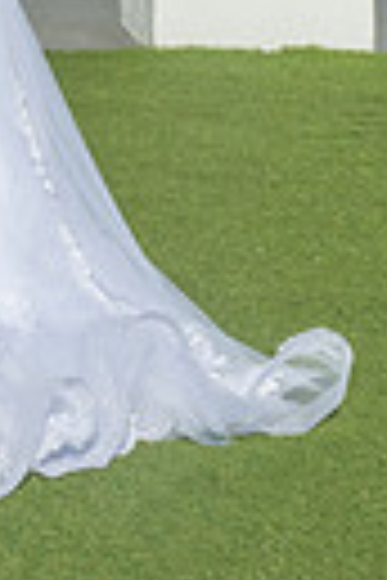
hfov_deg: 7.4
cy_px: -652
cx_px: -447
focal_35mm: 177
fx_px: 2854
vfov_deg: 10.5
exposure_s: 1/200
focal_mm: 24
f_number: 16
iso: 200
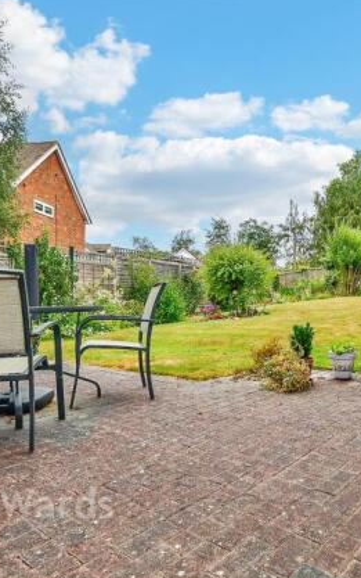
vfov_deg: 74.8
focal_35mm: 24
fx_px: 377
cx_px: 254
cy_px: 297
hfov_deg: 49.8
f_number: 8
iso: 160
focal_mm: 10
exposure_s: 1/200
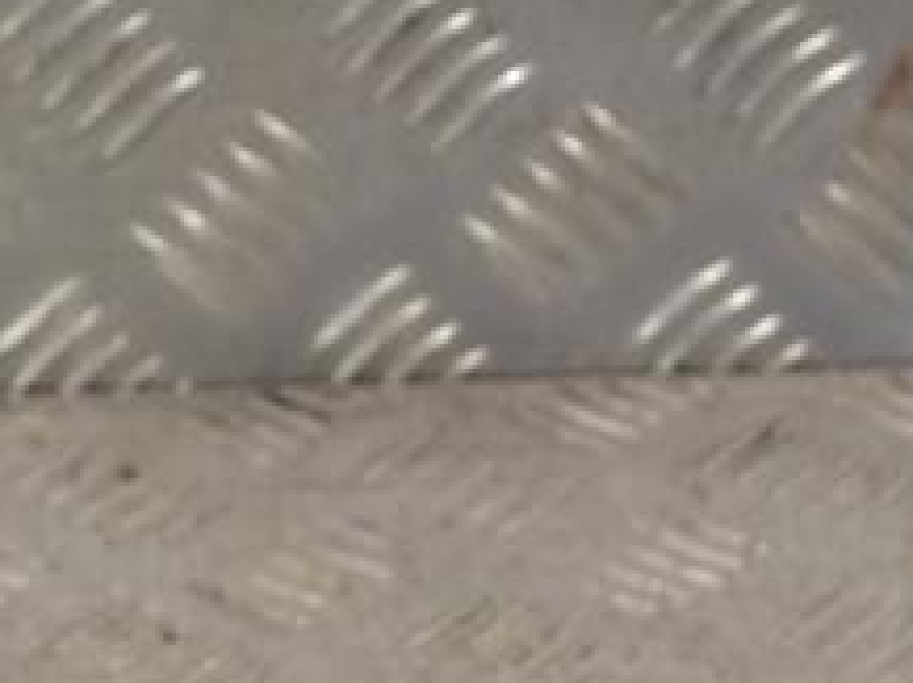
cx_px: -121
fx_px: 5752
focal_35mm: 218
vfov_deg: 6.7
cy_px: 813
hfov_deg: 9.0
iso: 3200
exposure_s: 1/250
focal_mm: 55
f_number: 8
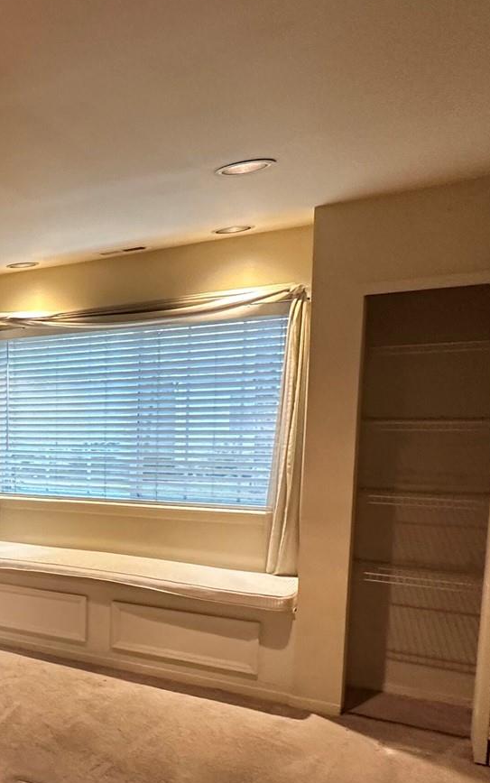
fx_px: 747
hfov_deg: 26.7
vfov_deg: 54.7
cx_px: -233
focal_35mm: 35
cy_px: 492
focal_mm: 2.22
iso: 250
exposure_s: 1/60
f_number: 2.2
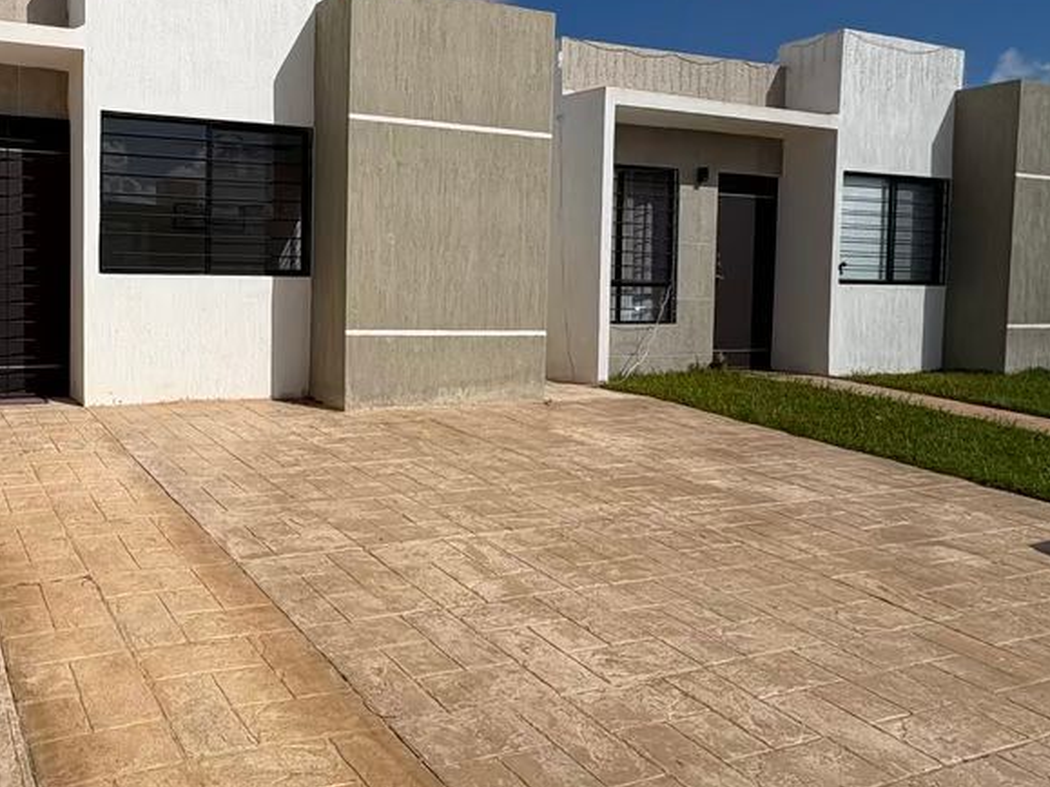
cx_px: 214
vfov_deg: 48.0
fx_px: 879
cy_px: 326
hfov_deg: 57.2
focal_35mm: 29
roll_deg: +0.7
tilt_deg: -2.1
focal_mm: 2.22
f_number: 2.2
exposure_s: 1/6135
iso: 40
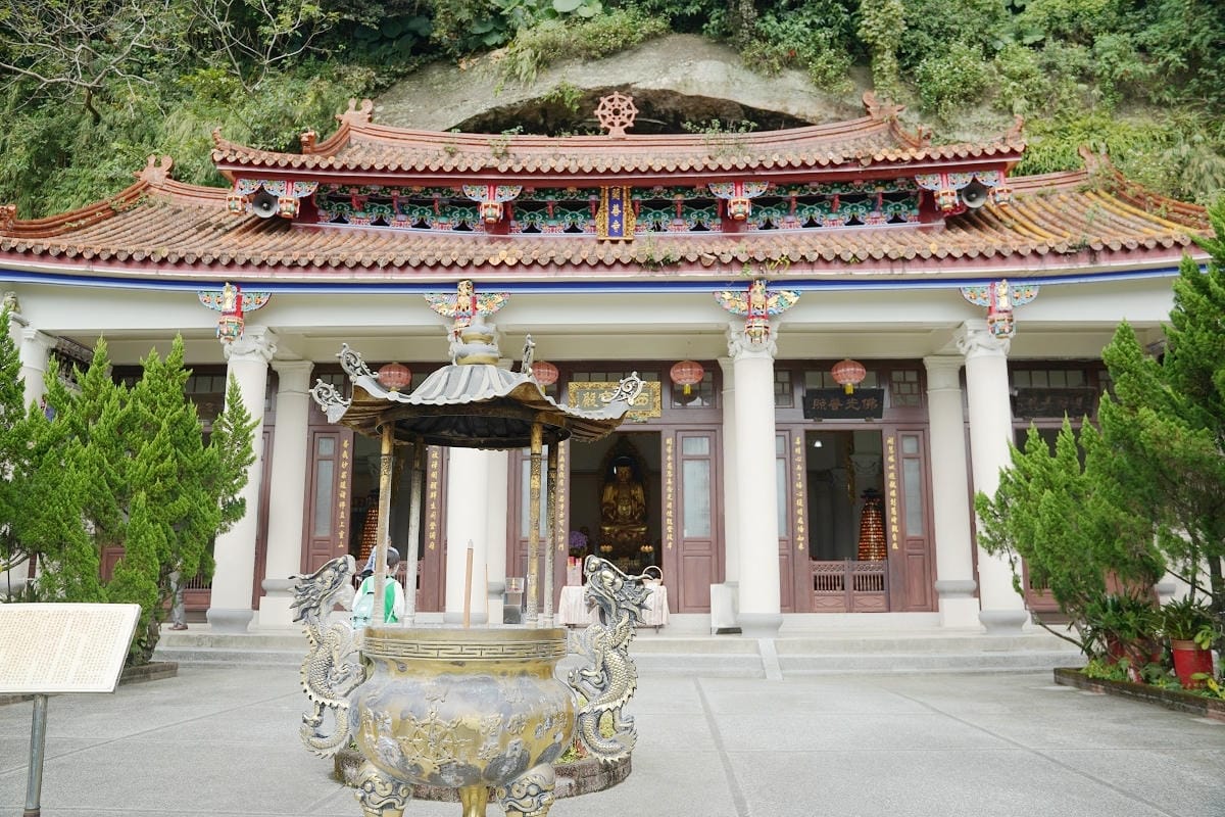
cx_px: 612
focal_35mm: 28
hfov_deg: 65.5
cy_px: 408
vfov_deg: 46.4
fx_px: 953
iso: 100
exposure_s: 1/160
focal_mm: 28
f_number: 4
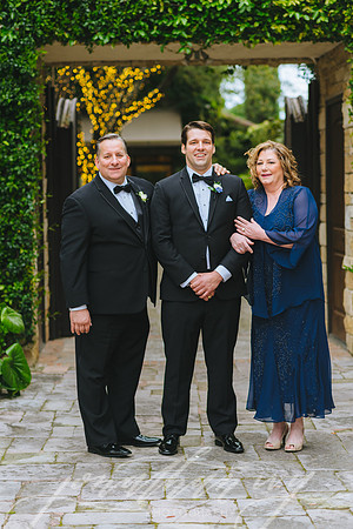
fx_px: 1250
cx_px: 176
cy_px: 264
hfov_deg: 16.1
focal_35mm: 85
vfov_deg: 23.9
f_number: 2.8
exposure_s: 1/800
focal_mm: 85
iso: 400
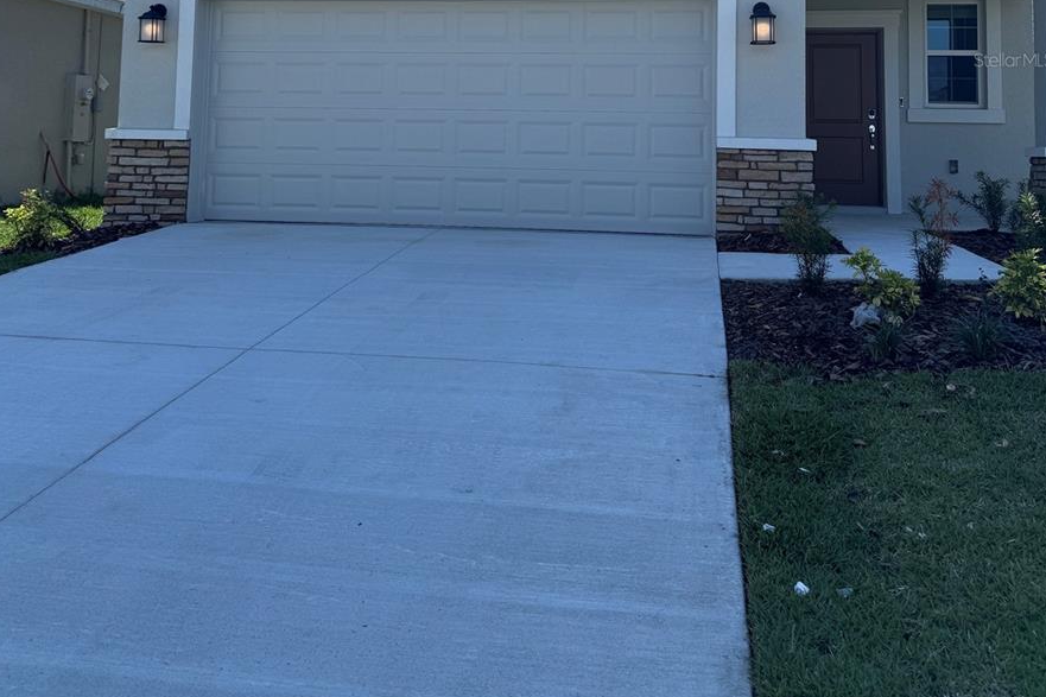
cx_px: 524
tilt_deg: +5.4
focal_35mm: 34
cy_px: 59
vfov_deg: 36.3
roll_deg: -1.6
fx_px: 988
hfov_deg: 55.8
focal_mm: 6.76
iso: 80
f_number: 1.78
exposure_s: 1/4608
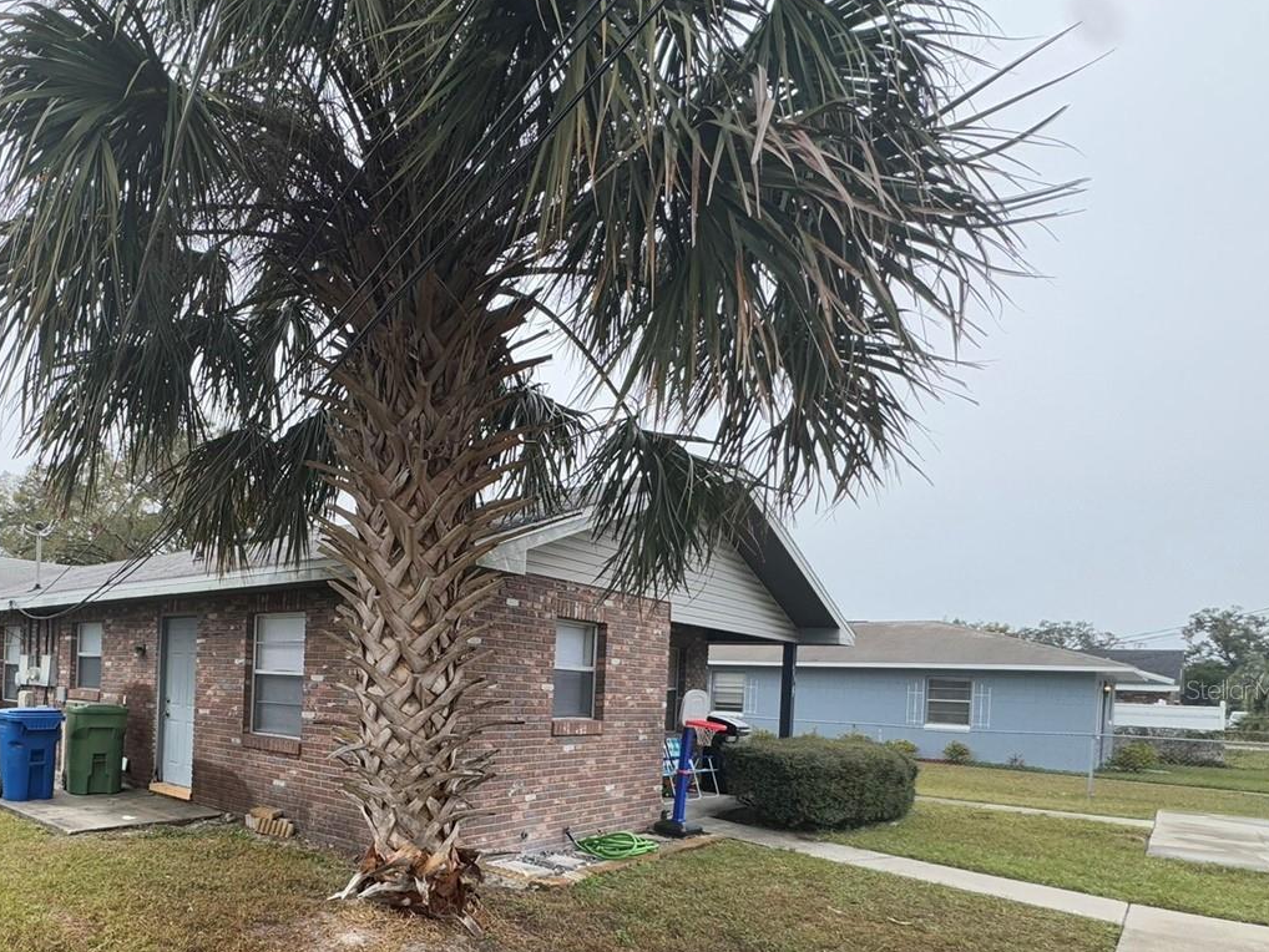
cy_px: 689
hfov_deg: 70.8
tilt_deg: -0.7
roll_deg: +0.0
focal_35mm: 22
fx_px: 807
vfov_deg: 58.6
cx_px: 307
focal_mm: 2.22
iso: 40
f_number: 2.2
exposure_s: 1/208
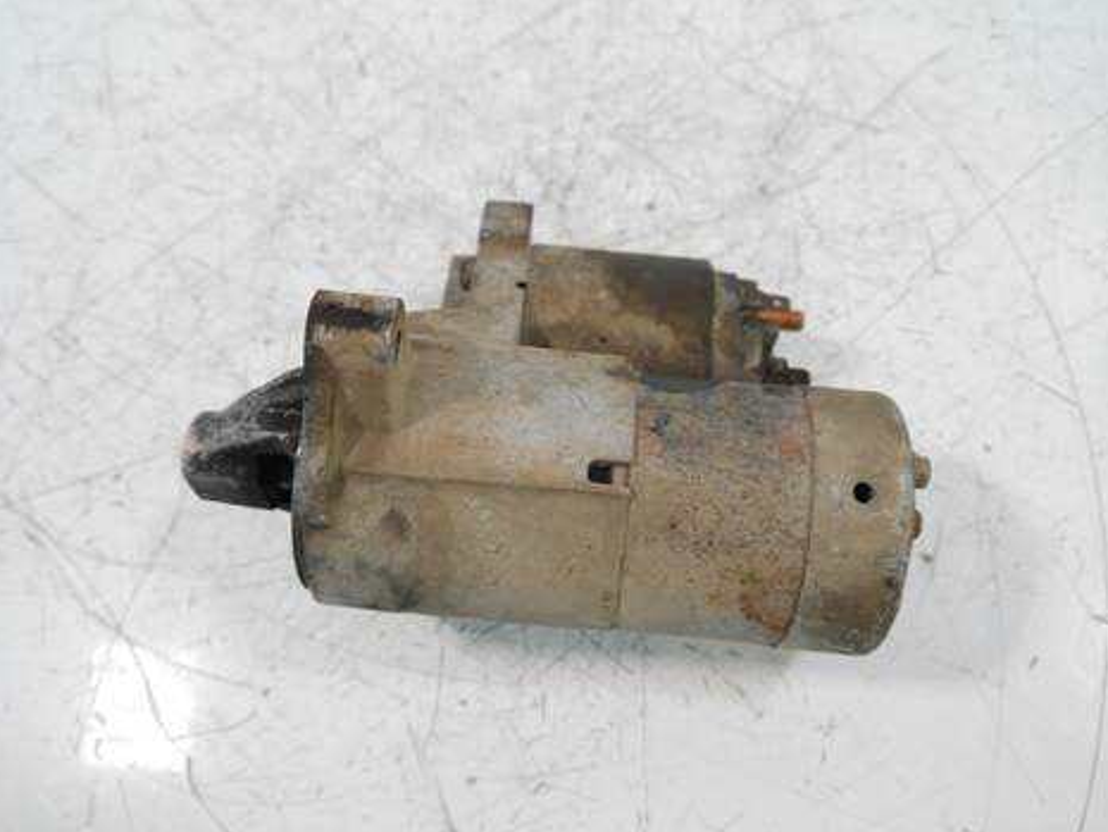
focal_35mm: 33
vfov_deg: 43.0
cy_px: 427
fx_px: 1057
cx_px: 553
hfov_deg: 55.3
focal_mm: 16
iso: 1000
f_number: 3.9
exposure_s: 1/125
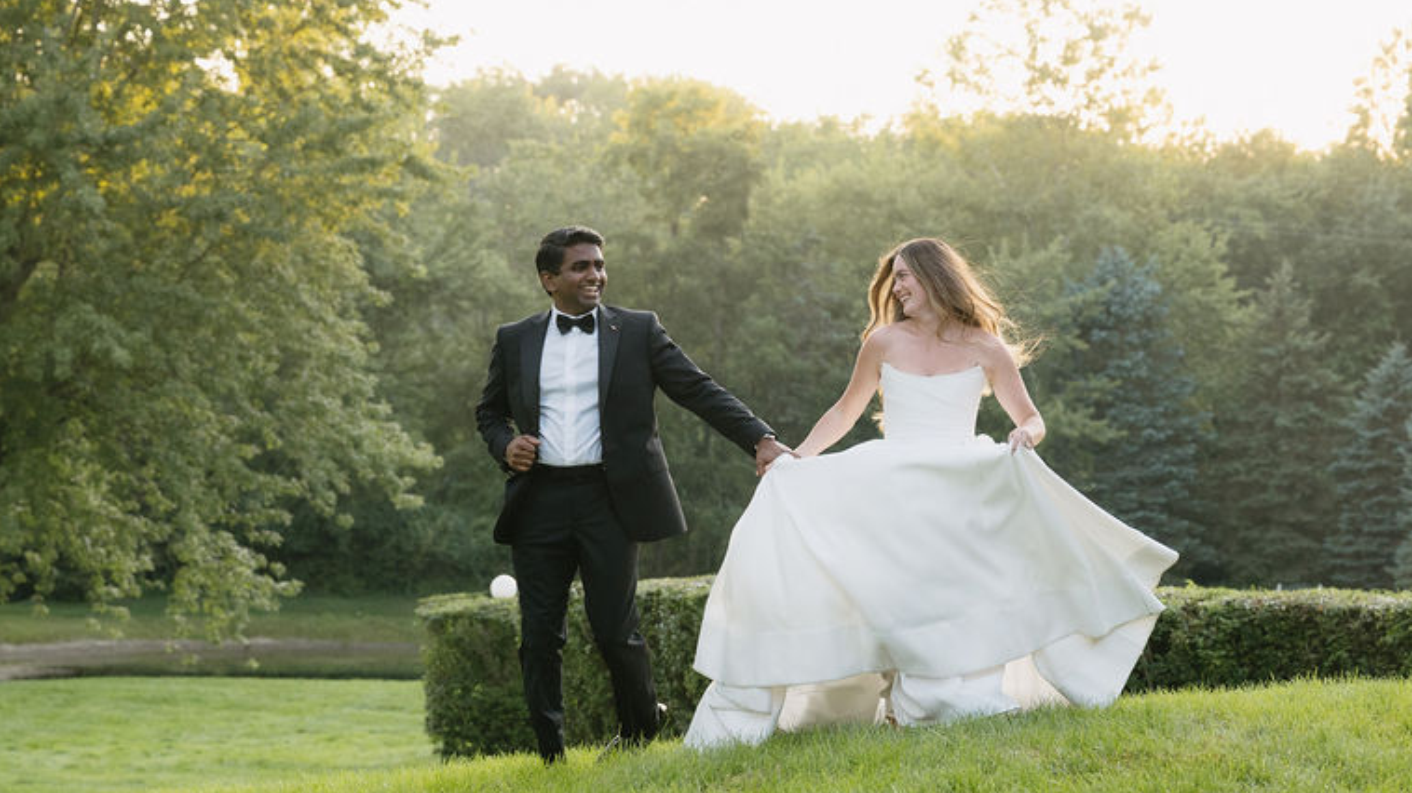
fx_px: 4005
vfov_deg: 11.3
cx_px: 764
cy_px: 392
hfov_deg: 20.0
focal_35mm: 107
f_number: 4.5
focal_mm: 70
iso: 800
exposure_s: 1/500
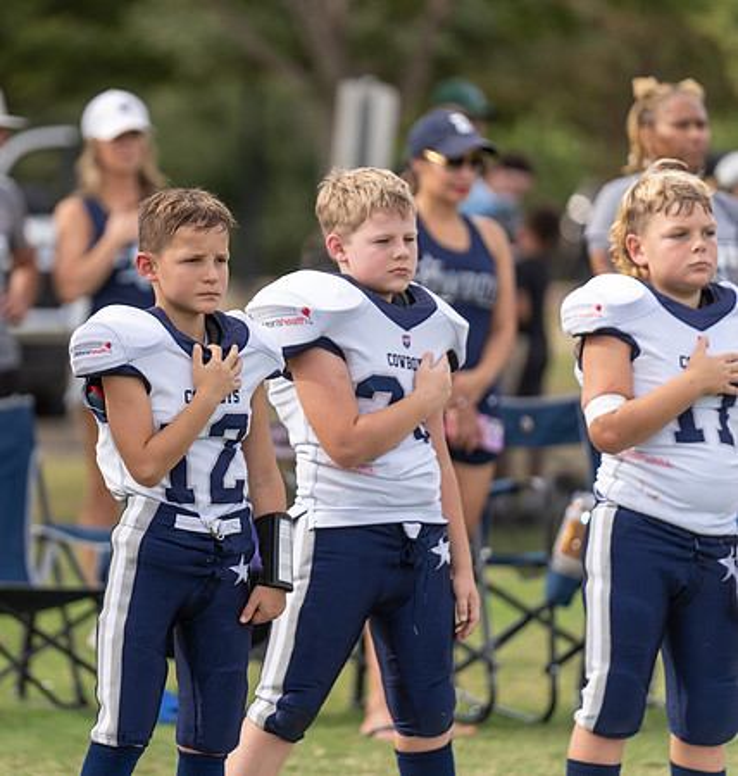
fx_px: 6679
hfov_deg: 6.3
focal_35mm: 270
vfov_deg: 6.6
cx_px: 137
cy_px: 375
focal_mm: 200
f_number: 2.8
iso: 160
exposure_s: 1/1250
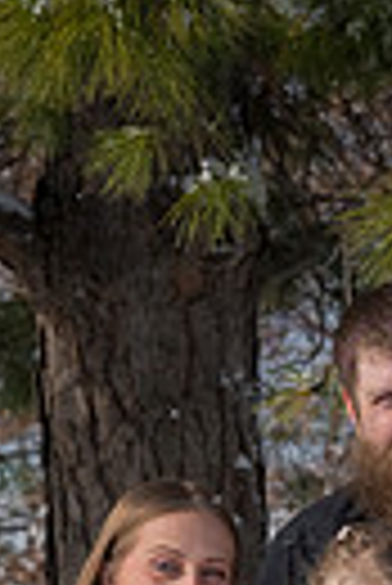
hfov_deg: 3.3
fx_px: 6760
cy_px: 774
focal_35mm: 415
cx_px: 351
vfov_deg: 4.9
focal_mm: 120
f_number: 11
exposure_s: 1/1250
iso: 640
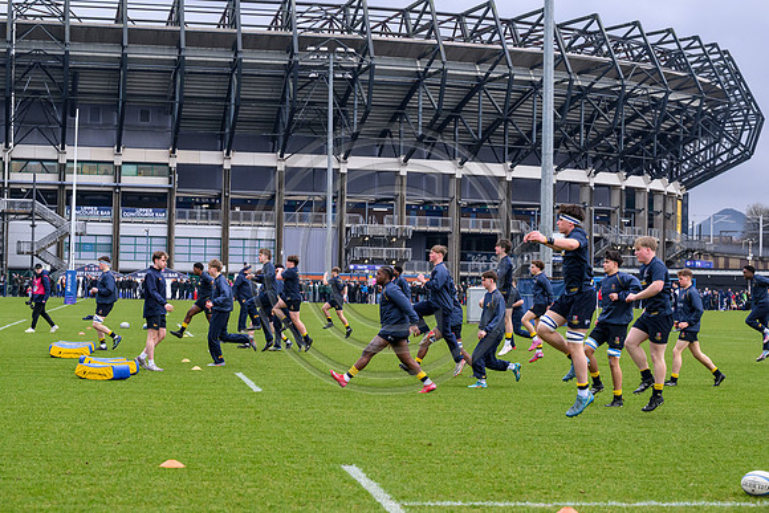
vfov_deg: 15.4
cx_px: 384
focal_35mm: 89
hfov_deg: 22.9
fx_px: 1901
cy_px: 256
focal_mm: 89
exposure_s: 1/1000
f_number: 5.6
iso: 2500
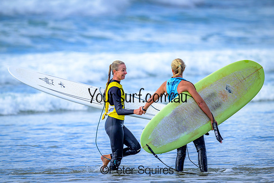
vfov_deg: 1.2
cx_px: 135
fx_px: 8678
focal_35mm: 1140
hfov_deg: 1.8
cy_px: 90
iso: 800
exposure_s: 1/1250
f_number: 10
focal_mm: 1120
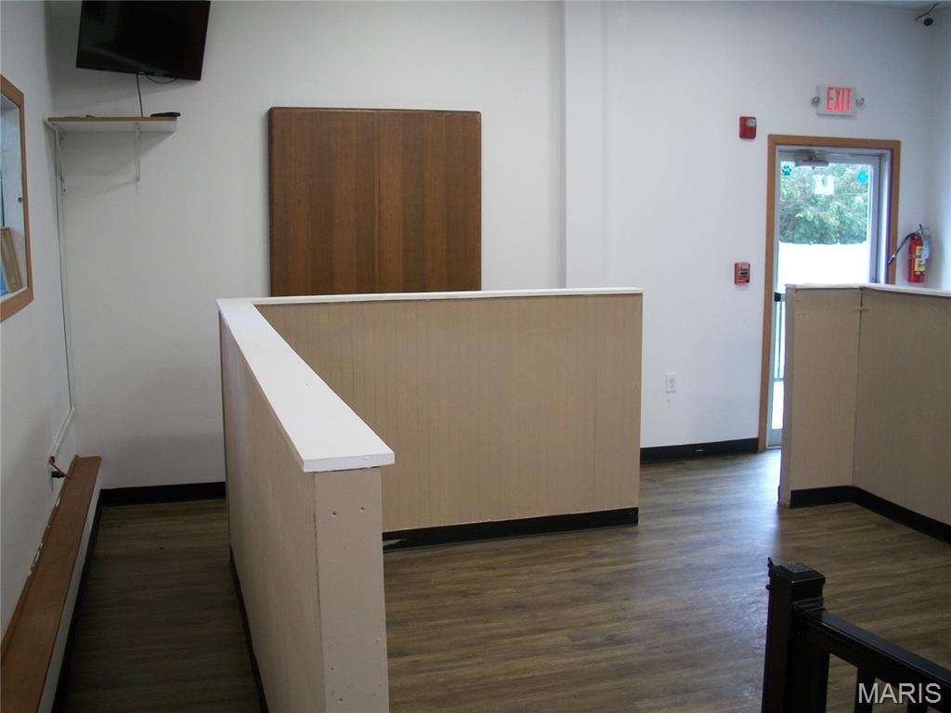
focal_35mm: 35
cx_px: 476
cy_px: 356
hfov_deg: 52.6
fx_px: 962
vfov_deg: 40.7
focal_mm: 6.3
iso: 157
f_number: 3.1
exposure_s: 1/50
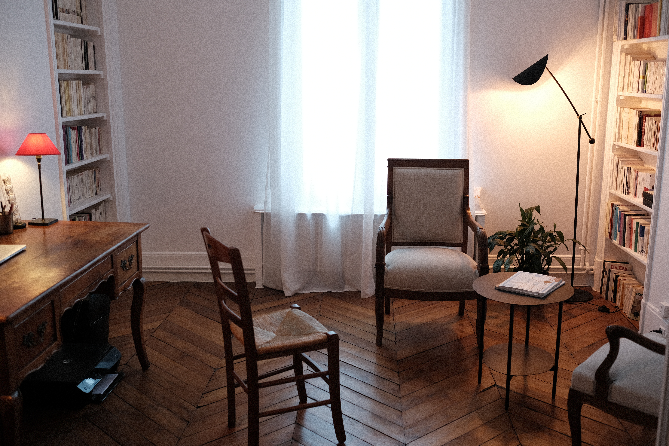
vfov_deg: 37.9
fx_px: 650
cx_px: 334
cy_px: 223
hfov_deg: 54.4
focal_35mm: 35
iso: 500
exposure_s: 1/60
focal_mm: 23
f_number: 2.2
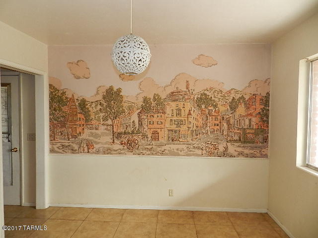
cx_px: 159
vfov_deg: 58.9
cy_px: 119
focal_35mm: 23
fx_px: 211
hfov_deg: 73.9
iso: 160
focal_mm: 4
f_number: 3.4
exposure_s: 1/30
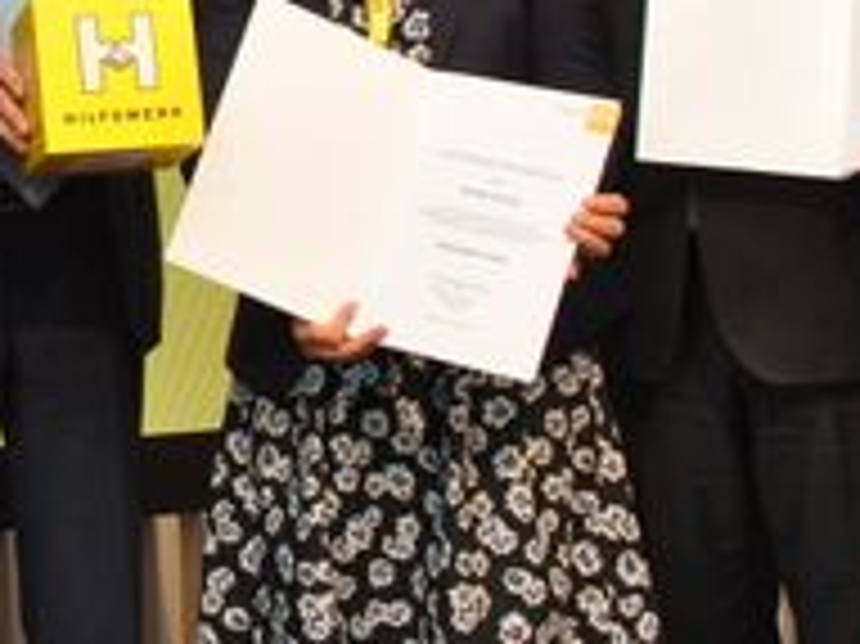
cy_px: 77
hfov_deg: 17.8
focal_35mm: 108
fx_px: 2681
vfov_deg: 13.6
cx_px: -14
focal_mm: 28
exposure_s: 1/80
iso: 500
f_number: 5
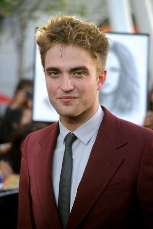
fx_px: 1147
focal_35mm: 180
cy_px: 114
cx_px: 76
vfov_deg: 11.4
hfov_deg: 7.6
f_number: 5.6
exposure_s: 1/200
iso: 500
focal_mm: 180
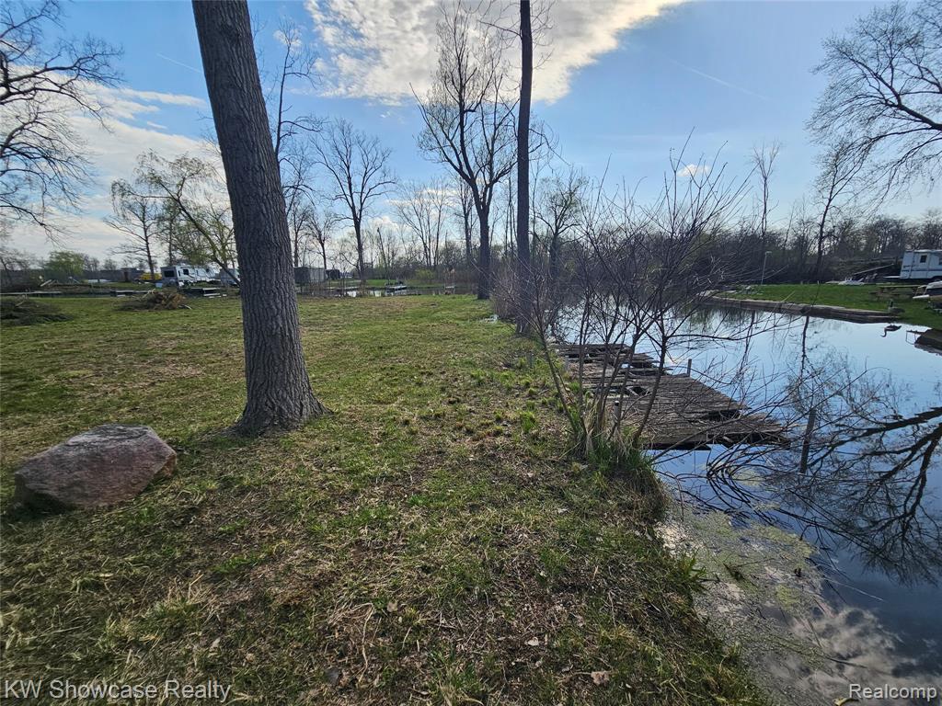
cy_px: 353
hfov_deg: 106.2
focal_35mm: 13
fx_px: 354
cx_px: 471
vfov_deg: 89.9
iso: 50
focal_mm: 2.2
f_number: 2.2
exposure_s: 1/1994
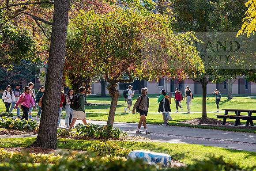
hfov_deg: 12.8
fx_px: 1138
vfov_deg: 8.6
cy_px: 86
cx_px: 128
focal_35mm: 160
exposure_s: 1/320
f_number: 8
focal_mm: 160
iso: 400
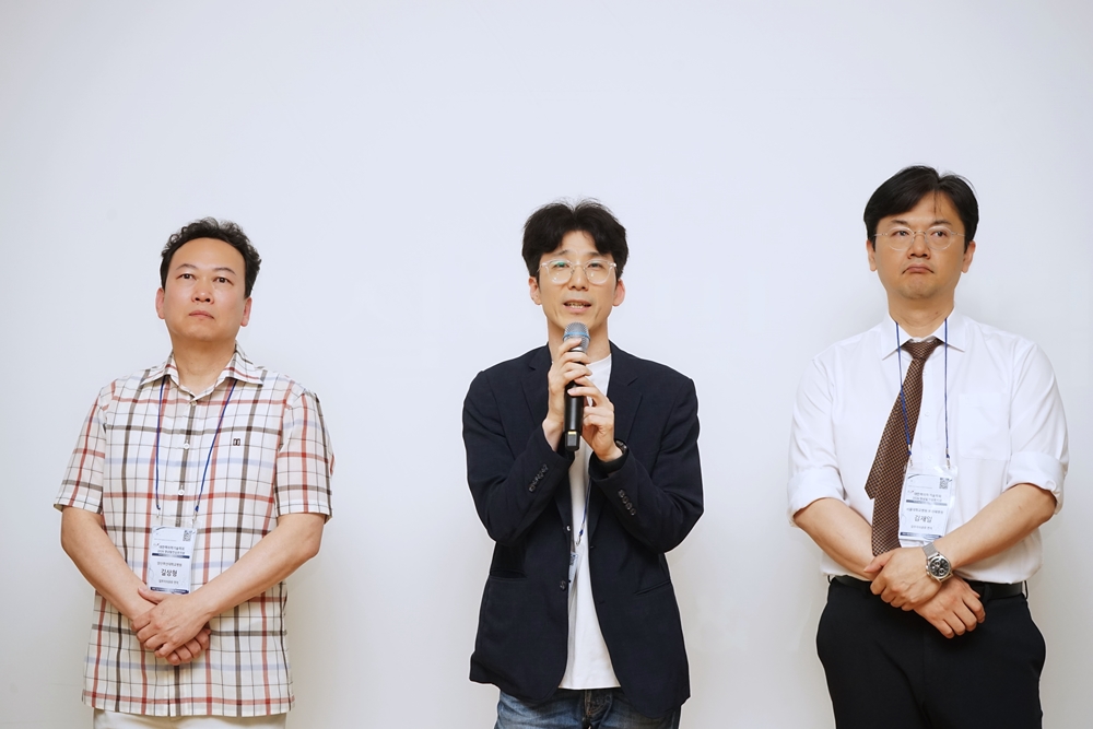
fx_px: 1943
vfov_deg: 21.2
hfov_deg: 31.4
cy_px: 364
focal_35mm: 64
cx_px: 546
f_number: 9
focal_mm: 64
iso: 1000
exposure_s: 1/100
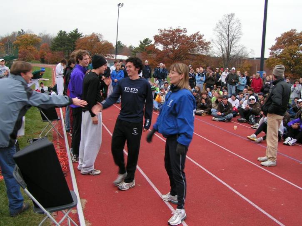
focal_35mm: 38
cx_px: 151
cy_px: 113
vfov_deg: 37.7
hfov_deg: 49.0
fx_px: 332
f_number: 4
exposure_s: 1/50
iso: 50
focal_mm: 5.8
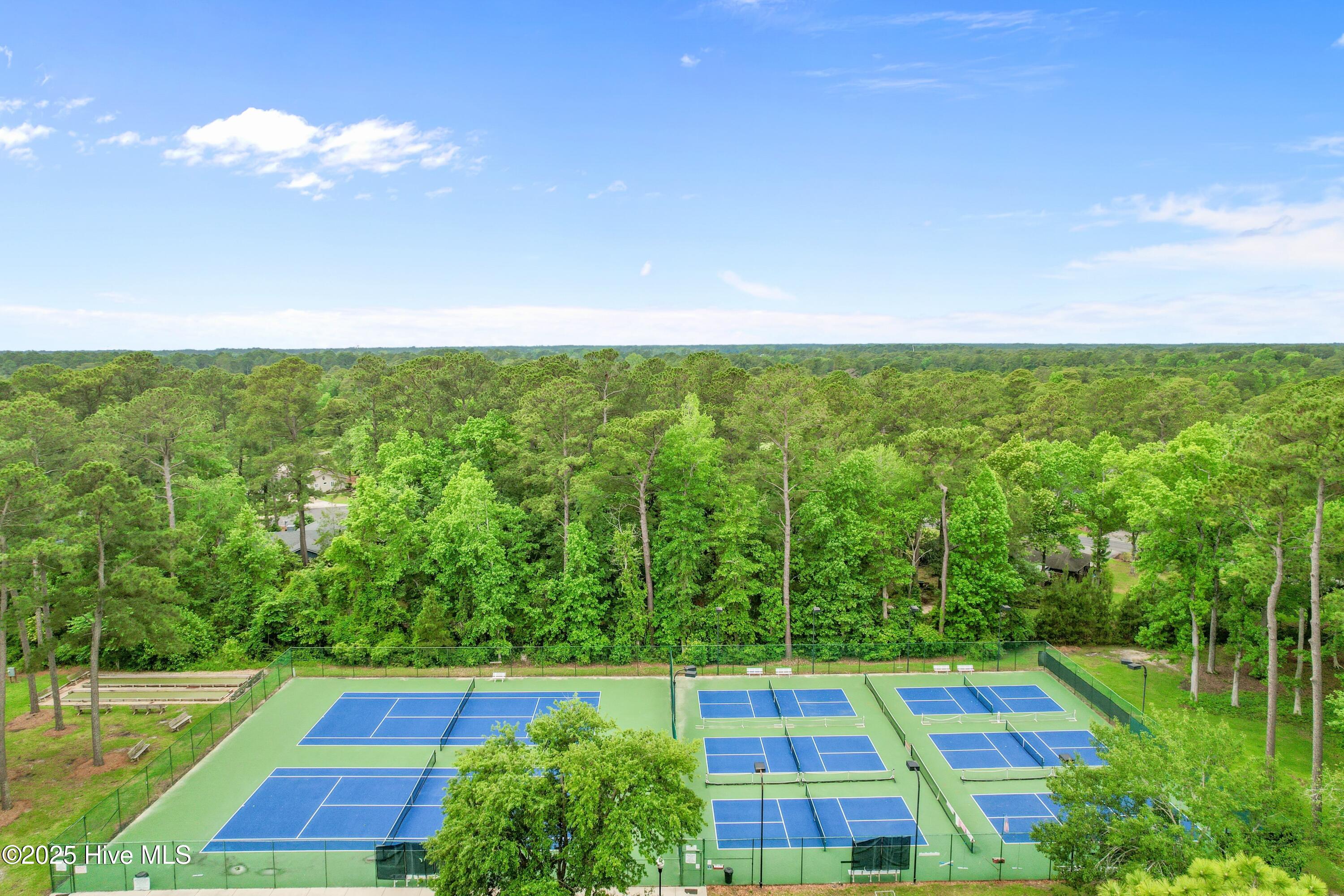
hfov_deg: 78.6
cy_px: 448
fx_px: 821
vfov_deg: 57.2
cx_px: 672
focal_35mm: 22
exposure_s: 1/180
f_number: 2.8
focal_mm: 8.38
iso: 100
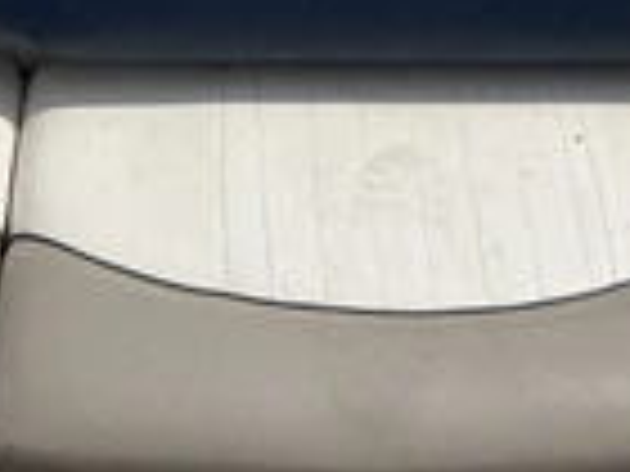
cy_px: -67
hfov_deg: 23.5
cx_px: 374
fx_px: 1511
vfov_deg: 17.1
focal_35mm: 83
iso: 25
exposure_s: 1/4785
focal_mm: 3
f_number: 1.8
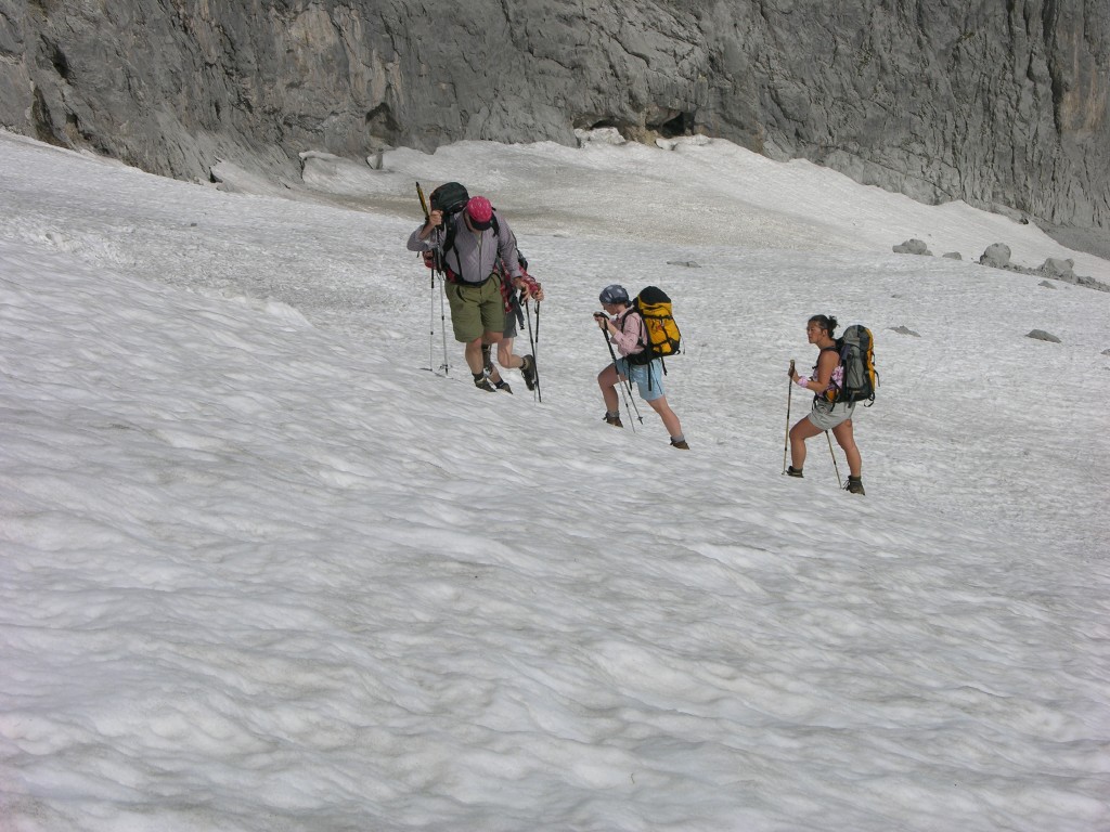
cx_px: 555
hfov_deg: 21.1
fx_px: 2982
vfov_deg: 15.9
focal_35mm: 93
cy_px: 416
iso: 50
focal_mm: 23.7
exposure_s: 1/616
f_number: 7.1
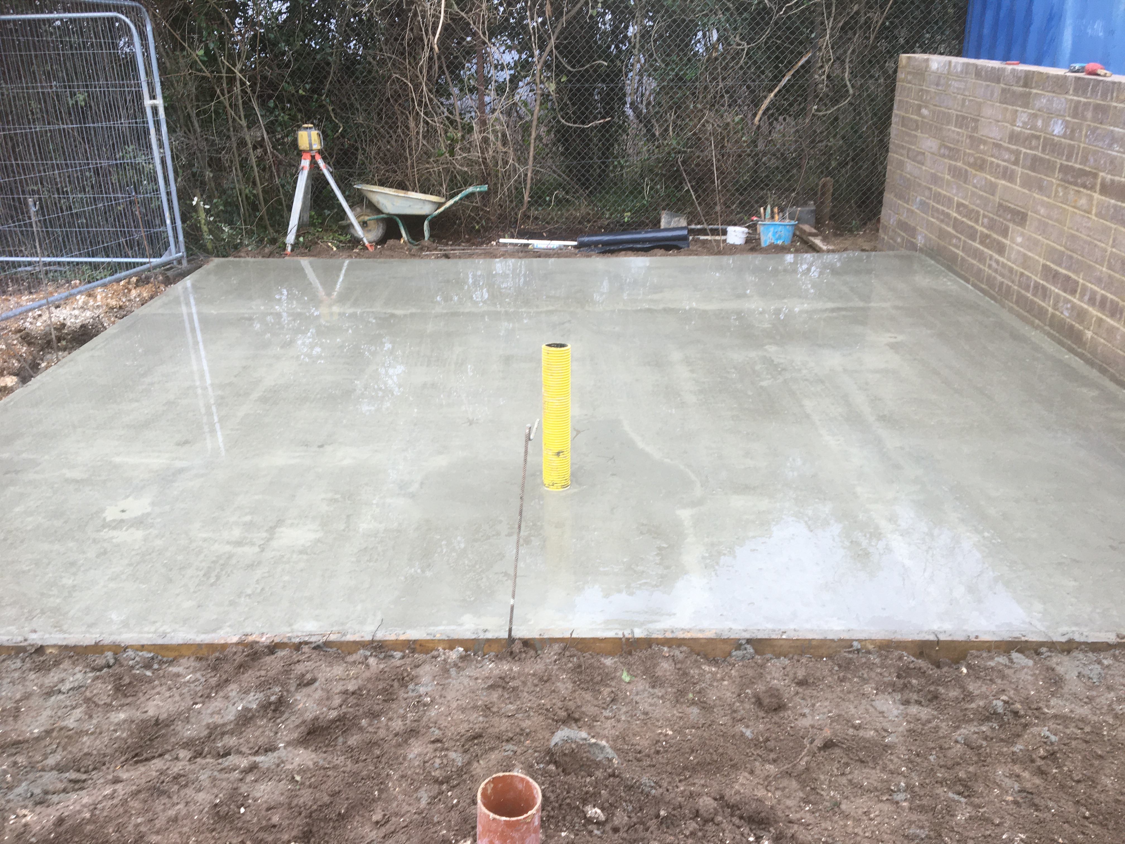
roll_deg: -0.1
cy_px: 422
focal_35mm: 29
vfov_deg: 48.2
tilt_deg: -22.0
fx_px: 942
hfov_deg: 61.7
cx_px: 562
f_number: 2.2
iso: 32
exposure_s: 1/100
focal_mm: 4.15
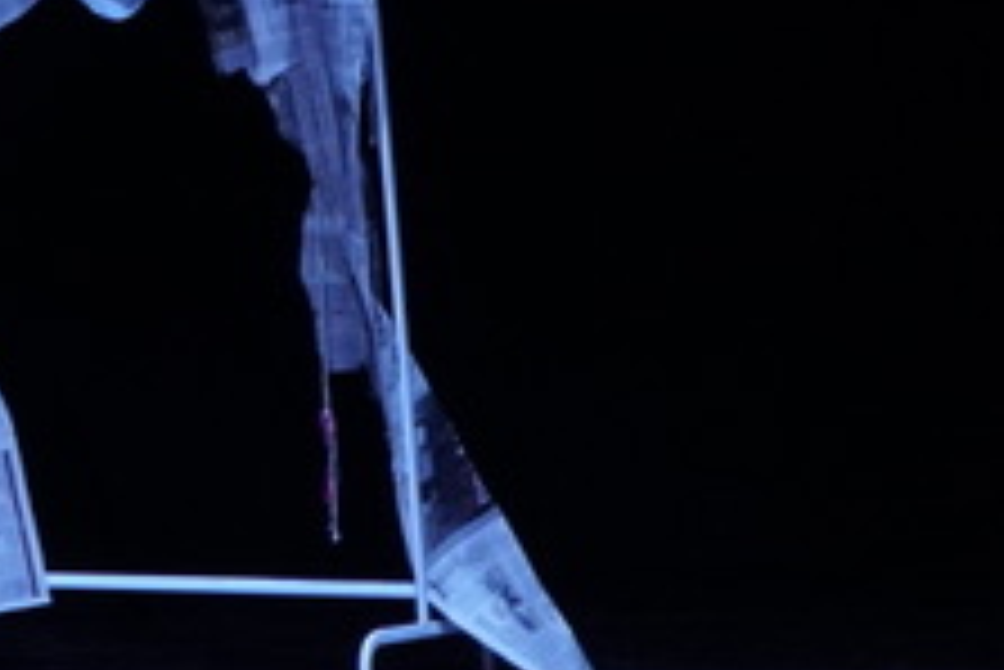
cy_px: -247
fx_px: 4074
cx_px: -1355
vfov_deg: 9.2
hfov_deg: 11.7
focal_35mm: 146
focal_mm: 20
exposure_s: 1/125
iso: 800
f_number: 2.8
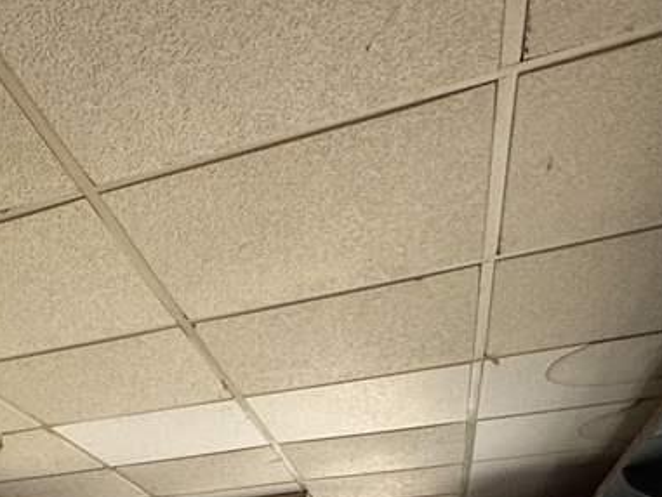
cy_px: 801
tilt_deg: -7.8
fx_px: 899
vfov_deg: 23.0
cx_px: -9
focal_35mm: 47
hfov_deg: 36.2
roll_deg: +0.9
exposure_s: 1/99
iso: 125
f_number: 2.2
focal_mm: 2.22
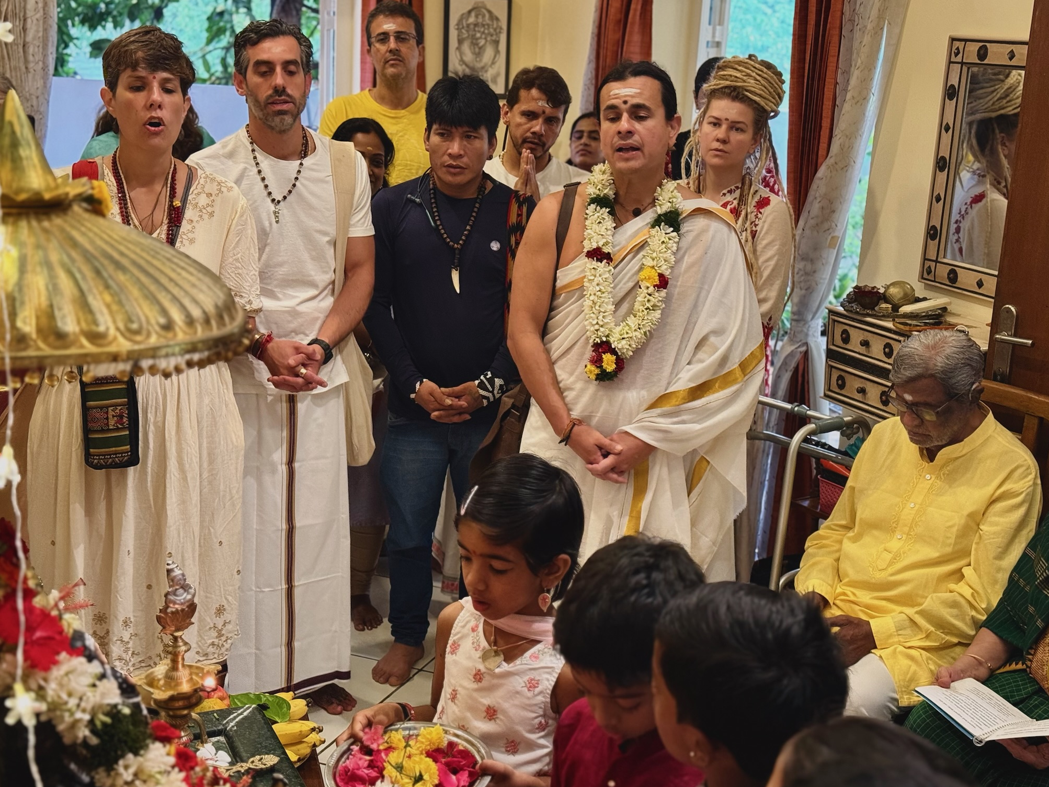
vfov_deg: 29.7
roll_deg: -3.0
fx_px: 1485
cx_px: 527
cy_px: 392
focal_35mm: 49
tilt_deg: -12.6
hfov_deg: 38.9
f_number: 1.78
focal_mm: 6.76
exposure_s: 1/33
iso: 320
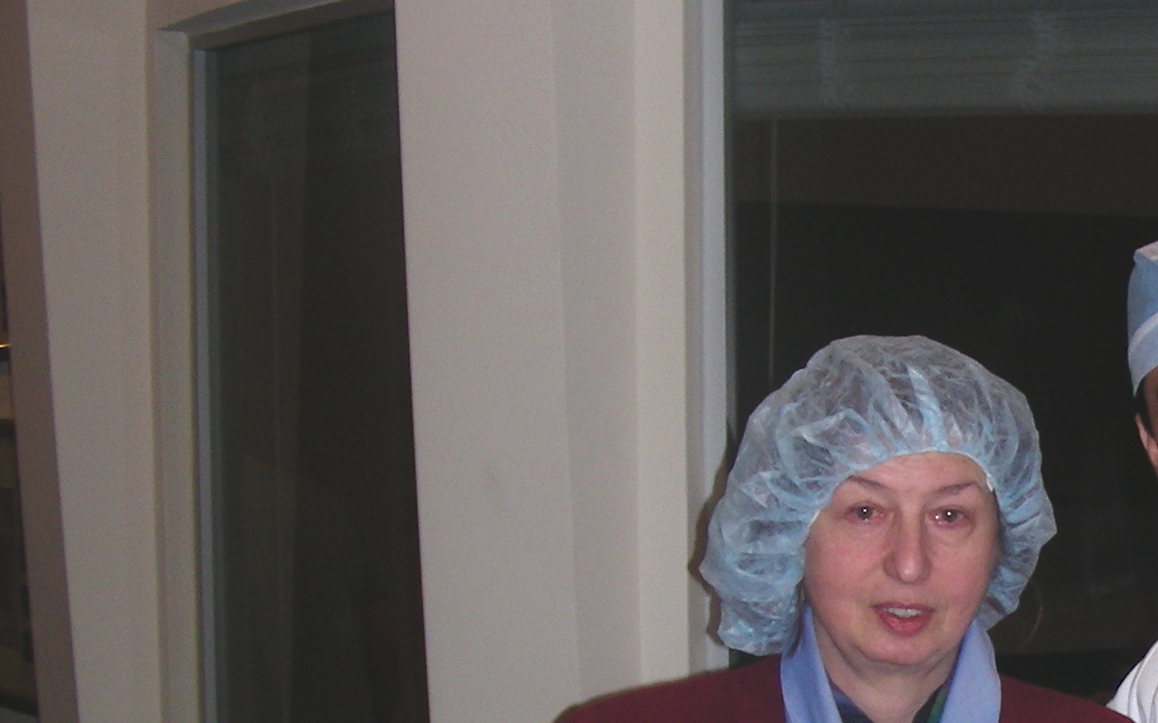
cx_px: 1146
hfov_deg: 21.6
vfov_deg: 13.9
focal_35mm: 93
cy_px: 697
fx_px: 2934
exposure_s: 1/60
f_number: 3.5
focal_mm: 6.3
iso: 65
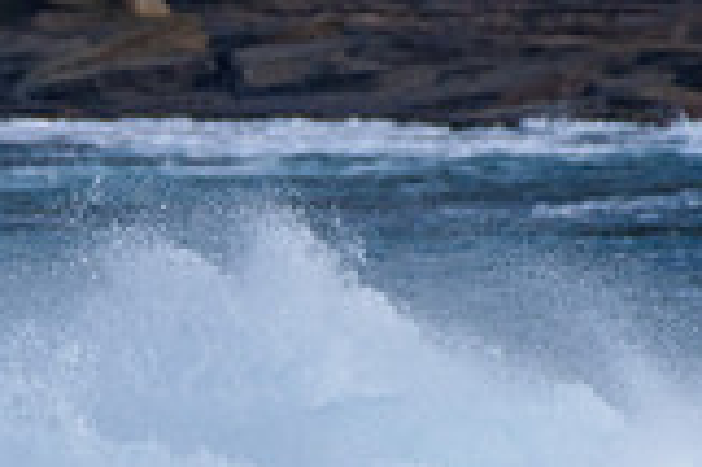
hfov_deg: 0.8
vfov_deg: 0.5
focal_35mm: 2710
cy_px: 635
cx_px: -205
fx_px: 52790
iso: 450
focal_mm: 500
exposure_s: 1/2000
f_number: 5.6
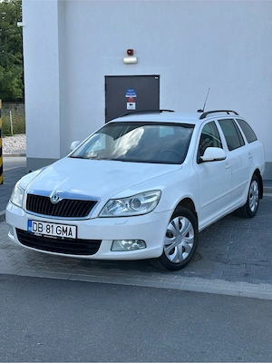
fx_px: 503
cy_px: 182
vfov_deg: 39.7
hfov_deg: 30.3
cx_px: 136
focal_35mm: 48
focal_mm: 6.86
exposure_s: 1/1323
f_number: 1.78
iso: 64
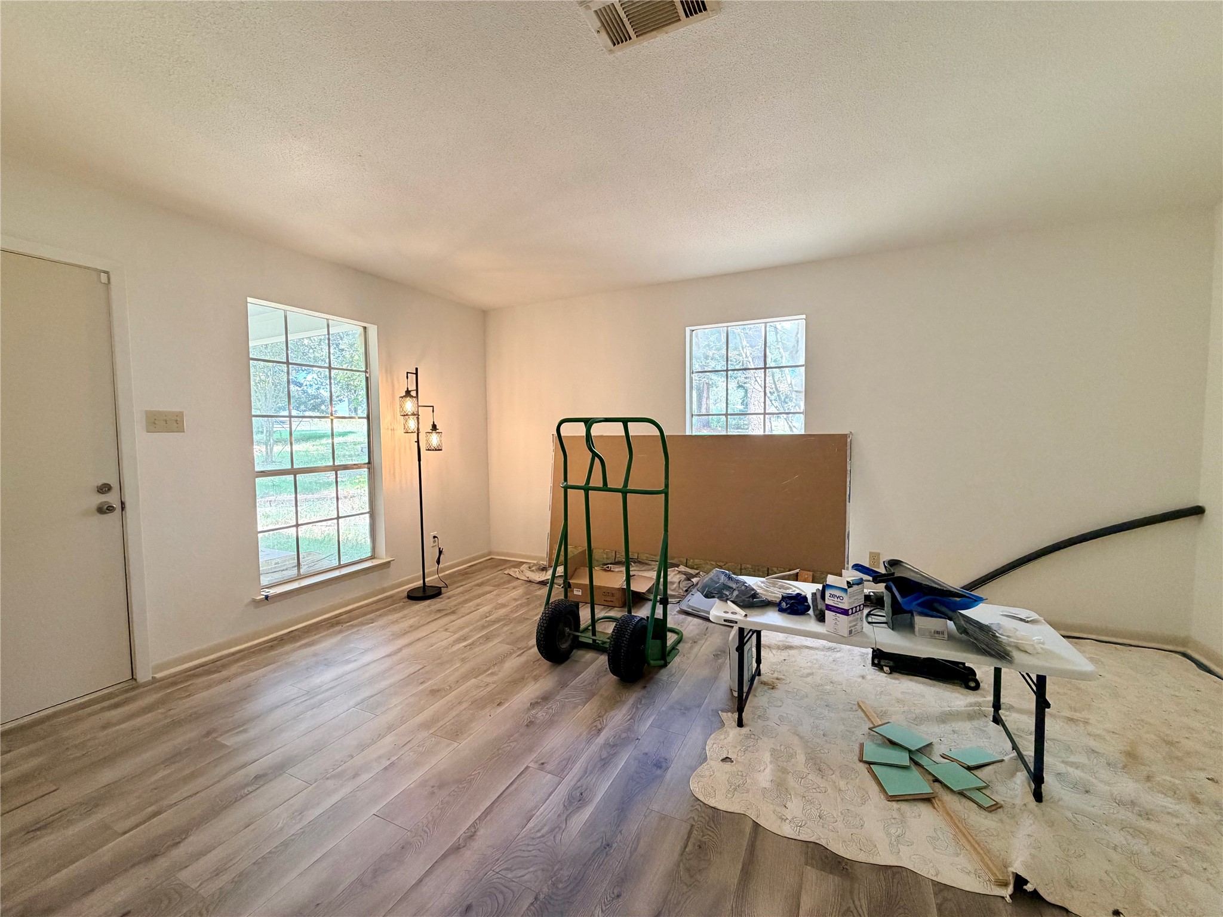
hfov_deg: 102.1
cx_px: 612
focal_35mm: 14
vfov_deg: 85.7
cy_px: 458
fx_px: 495
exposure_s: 1/60
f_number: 2.2
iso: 160
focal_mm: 2.22
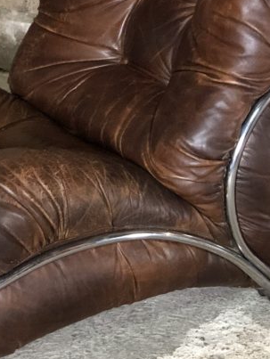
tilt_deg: -22.2
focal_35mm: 132
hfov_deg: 11.2
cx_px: 78
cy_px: 179
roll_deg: +1.0
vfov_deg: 14.9
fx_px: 1371
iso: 200
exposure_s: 1/8
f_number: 2.4
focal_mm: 6
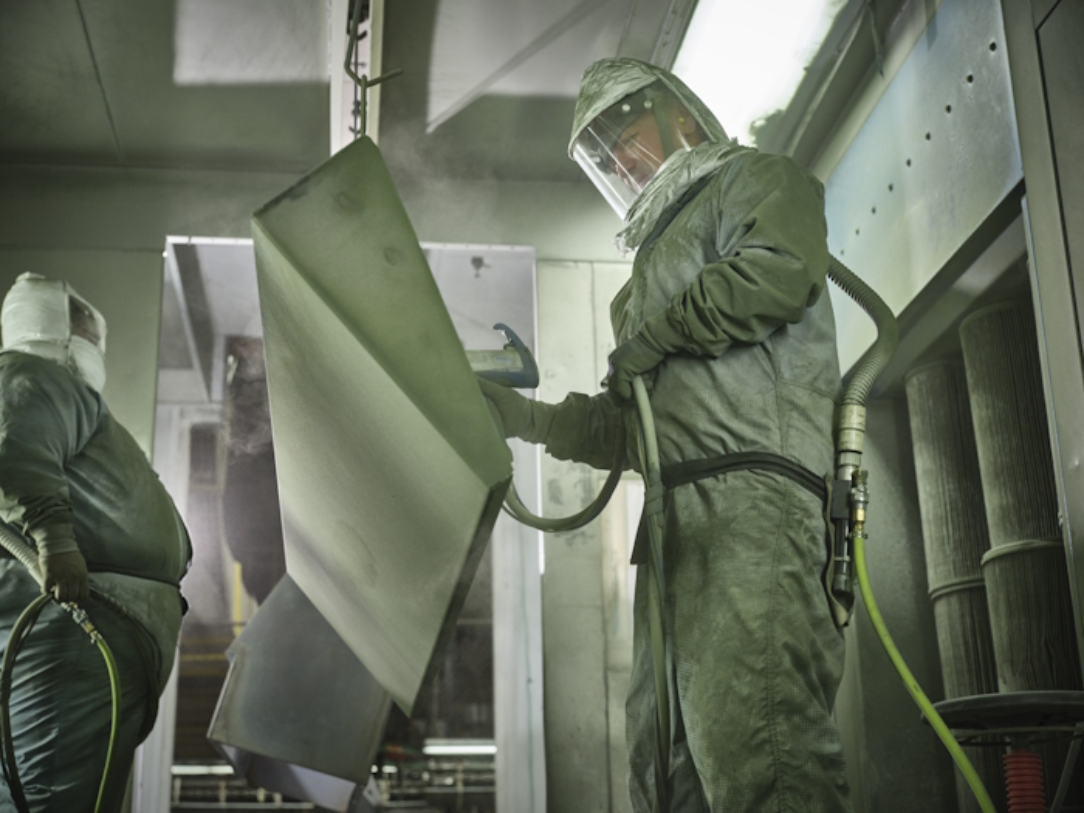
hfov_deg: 37.5
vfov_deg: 28.6
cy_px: 406
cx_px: 542
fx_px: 1597
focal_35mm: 51
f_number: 4
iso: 1600
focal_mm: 64
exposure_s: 1/250
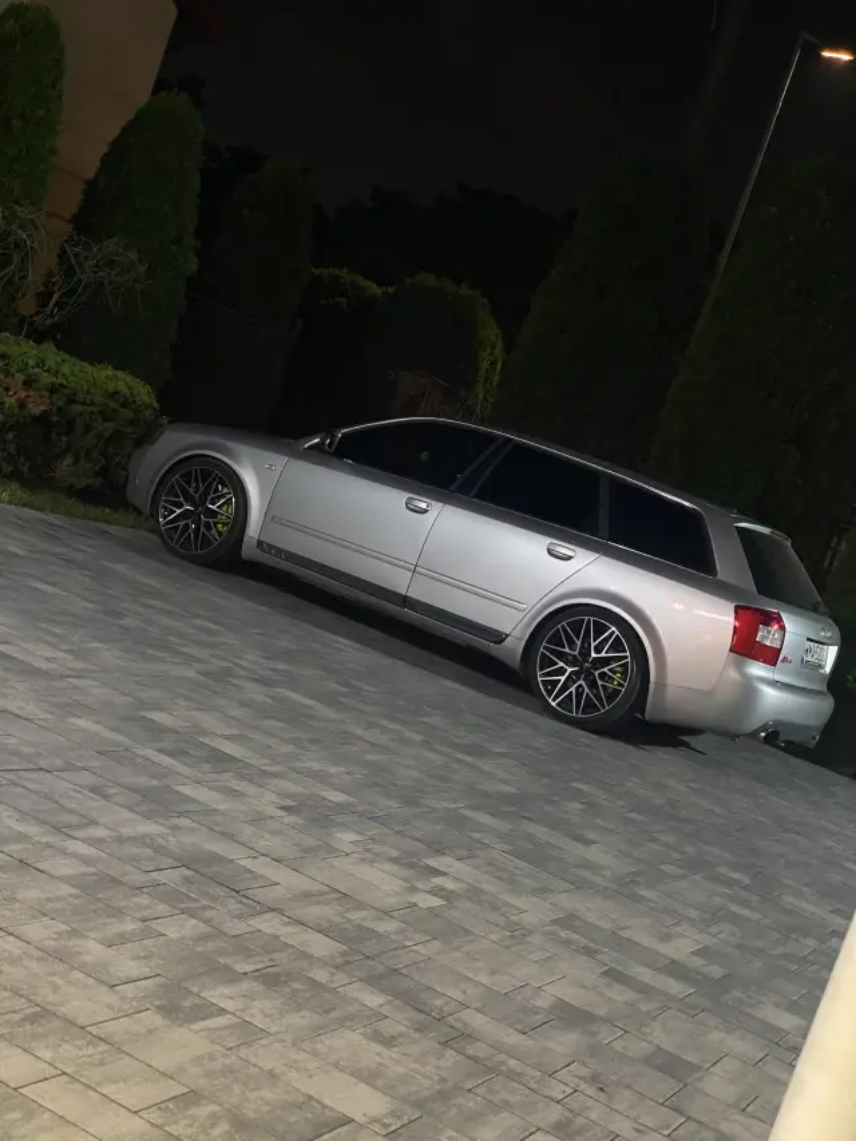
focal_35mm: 52
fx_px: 1714
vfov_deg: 36.8
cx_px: 428
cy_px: 570
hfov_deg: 28.0
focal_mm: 6
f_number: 2
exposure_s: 1/25
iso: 1000
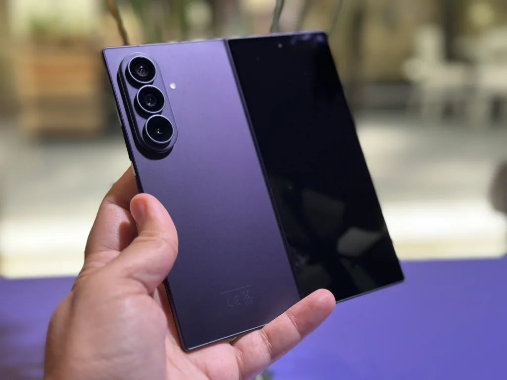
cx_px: 254
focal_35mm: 48
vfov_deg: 30.3
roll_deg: +1.0
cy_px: 190
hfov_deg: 39.7
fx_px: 703
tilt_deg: -16.0
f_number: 1.78
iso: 64
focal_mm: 6.86
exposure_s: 1/133
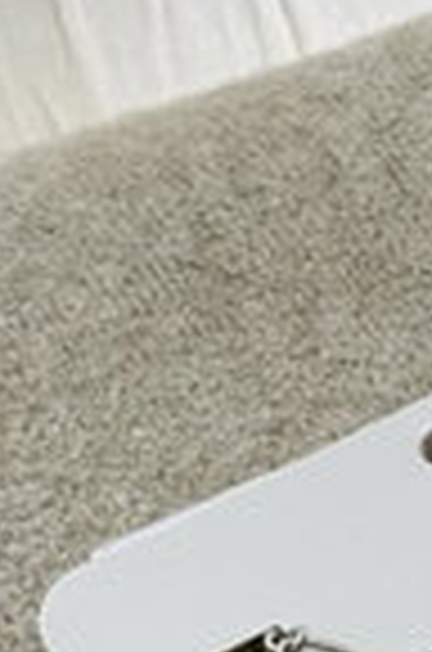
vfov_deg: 11.0
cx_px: 878
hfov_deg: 7.1
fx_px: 3328
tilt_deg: -61.3
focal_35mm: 184
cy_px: 816
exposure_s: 1/114
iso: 100
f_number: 1.78
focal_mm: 6.76
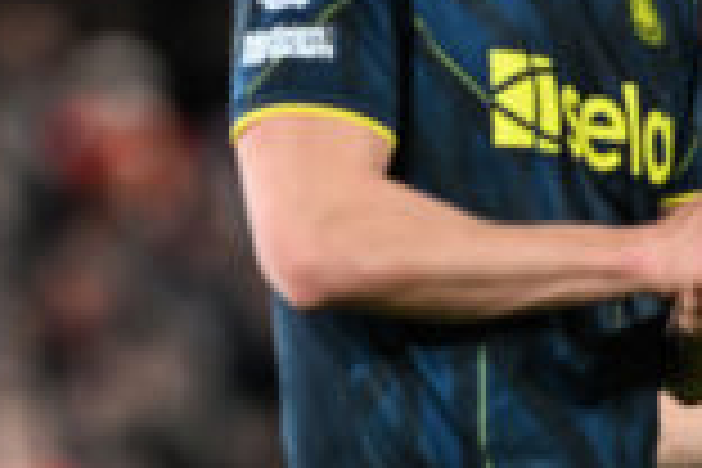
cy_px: 122
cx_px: -320
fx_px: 28097
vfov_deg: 1.0
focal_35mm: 1441
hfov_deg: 1.4
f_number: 2.8
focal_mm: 300
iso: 2000
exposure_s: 1/800
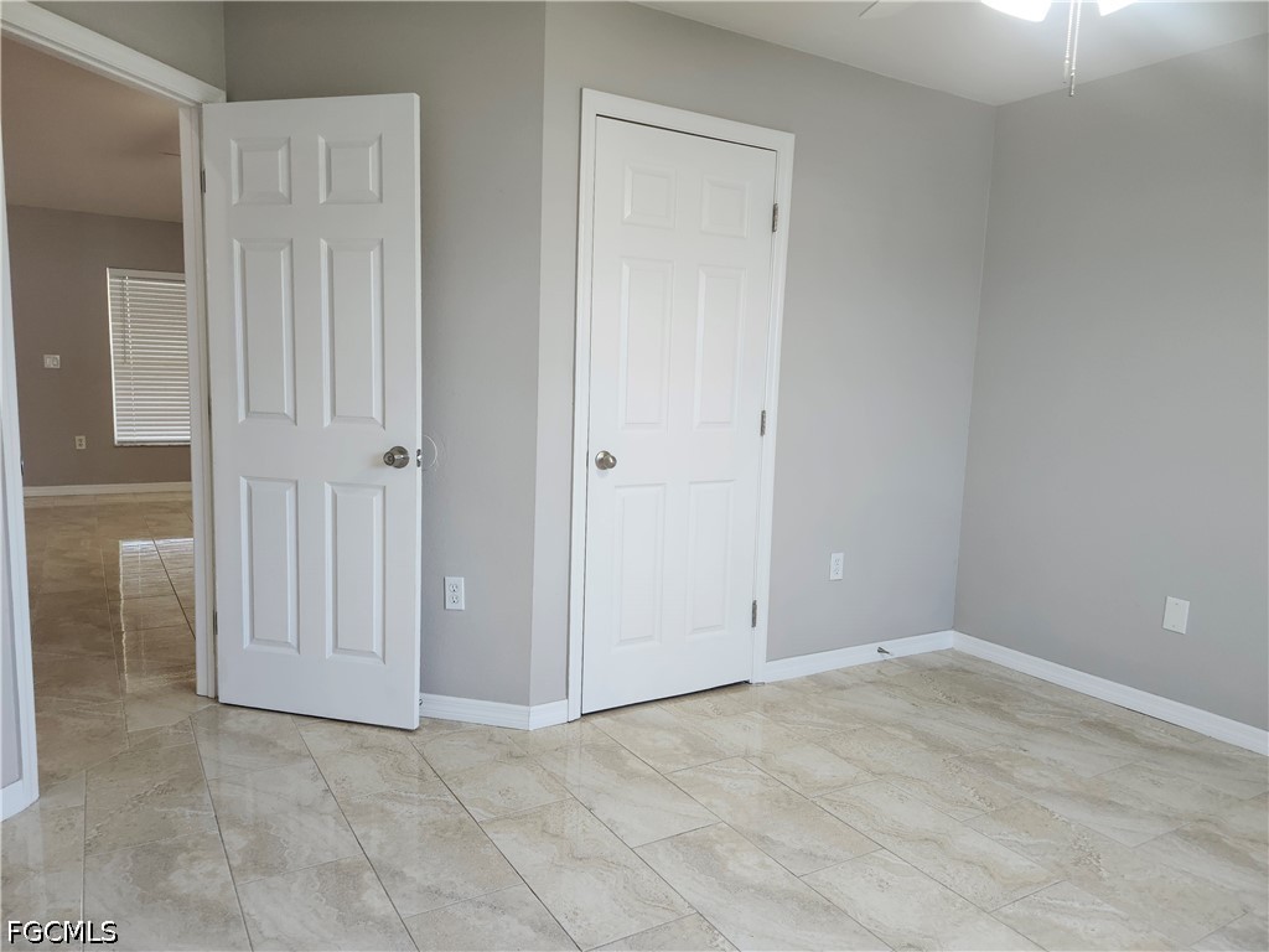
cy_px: 476
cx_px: 634
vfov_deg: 58.9
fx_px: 843
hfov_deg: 73.9
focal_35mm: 23
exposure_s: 1/120
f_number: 1.8
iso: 200
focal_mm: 5.54
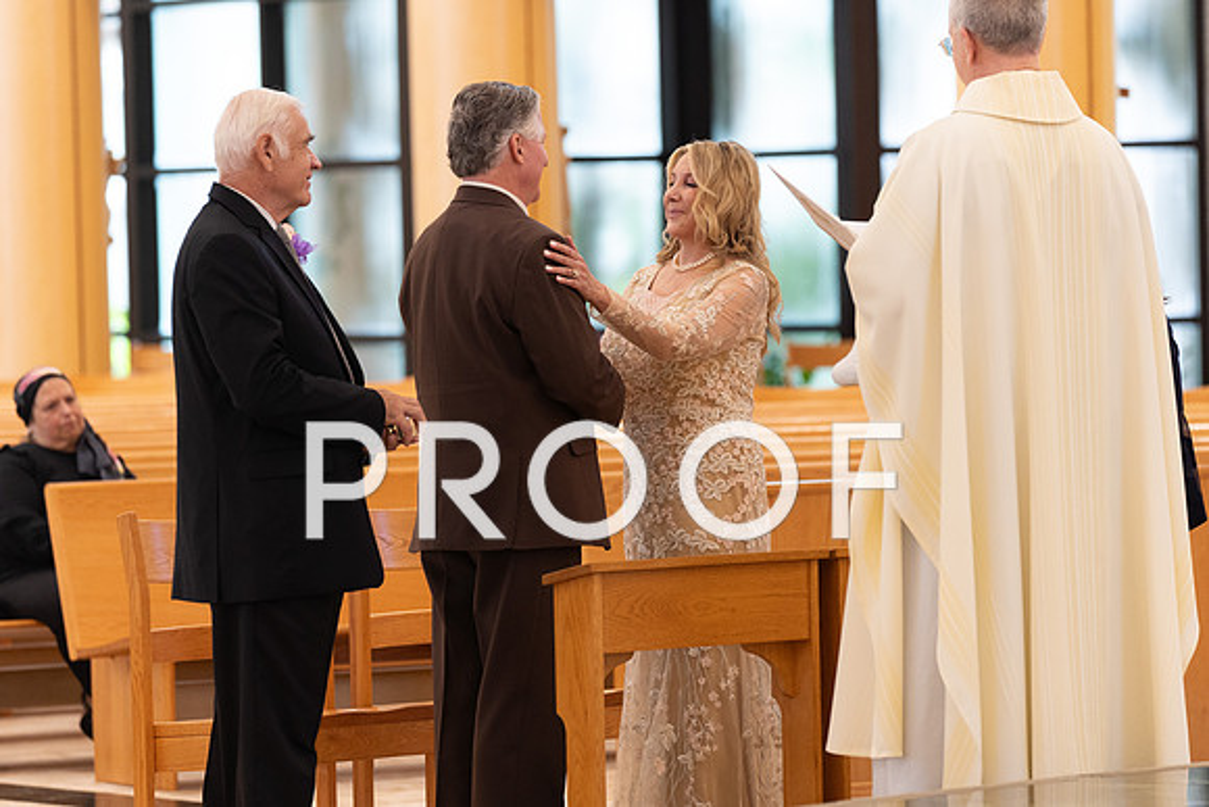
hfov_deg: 10.9
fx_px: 6348
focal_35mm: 189
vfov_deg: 7.3
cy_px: 404
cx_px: 604
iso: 2500
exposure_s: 1/125
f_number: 4
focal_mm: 189
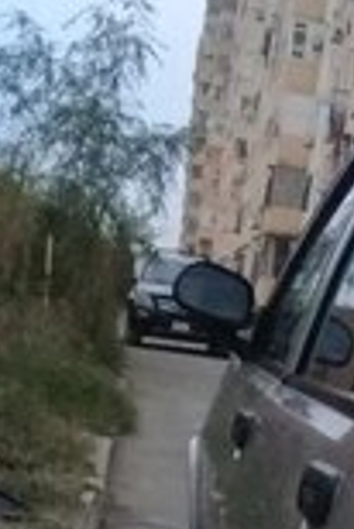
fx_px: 1530
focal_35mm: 104
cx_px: 447
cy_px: 742
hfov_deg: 12.8
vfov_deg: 18.0
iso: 400
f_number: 2.2
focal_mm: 3.3
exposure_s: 1/17
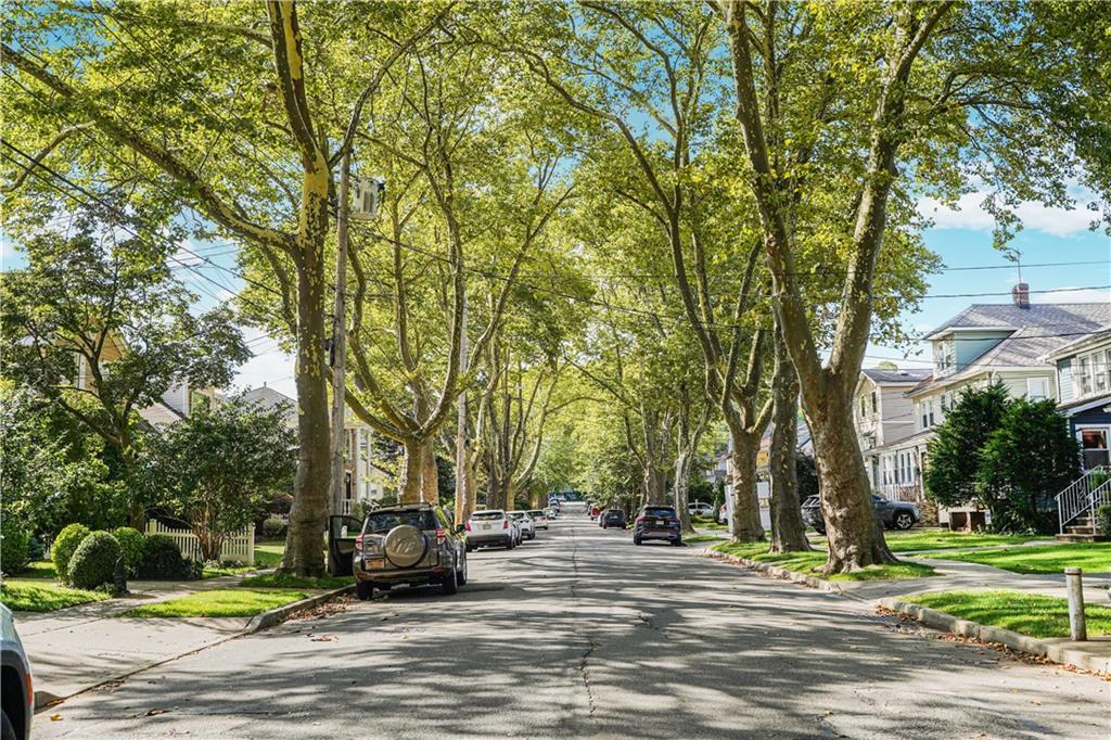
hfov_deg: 54.4
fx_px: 1080
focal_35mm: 35
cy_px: 370
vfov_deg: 37.8
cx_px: 556
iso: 100
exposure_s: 1/100
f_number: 6.3
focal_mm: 35
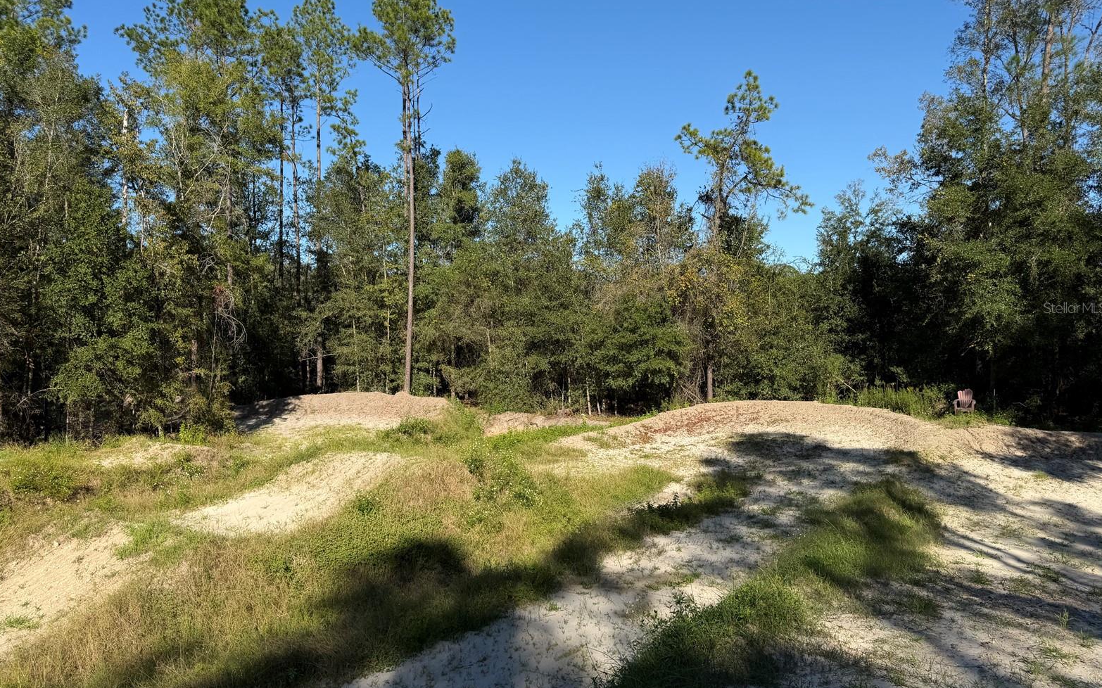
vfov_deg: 47.5
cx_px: 547
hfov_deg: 70.4
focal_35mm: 26
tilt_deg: +1.9
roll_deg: +1.1
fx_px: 781
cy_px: 307
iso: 80
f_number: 1.78
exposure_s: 1/3584
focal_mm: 6.76
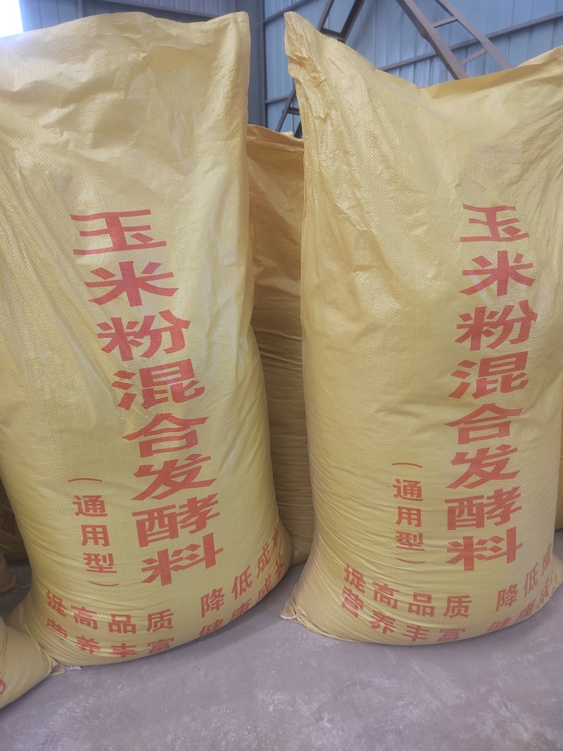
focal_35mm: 23
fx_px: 499
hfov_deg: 58.9
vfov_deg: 73.9
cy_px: 376
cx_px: 282
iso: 294
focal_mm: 5.52
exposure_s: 1/100
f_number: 1.9
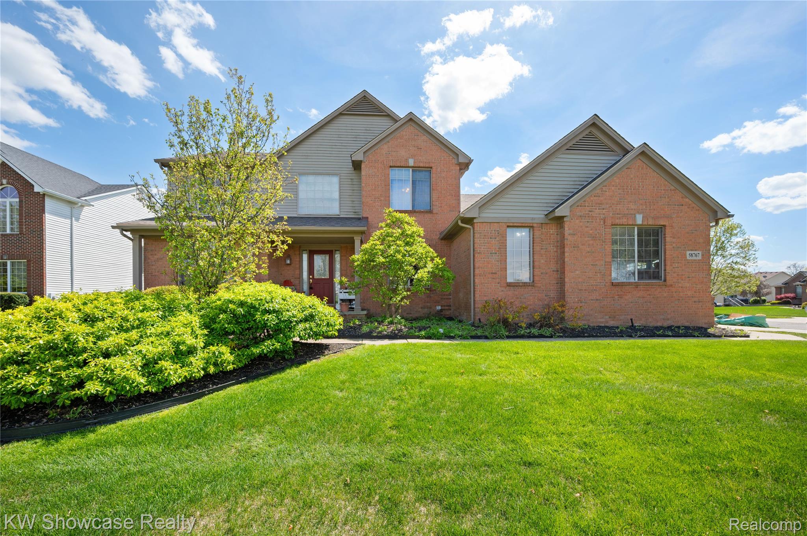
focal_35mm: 14
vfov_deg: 81.1
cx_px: 404
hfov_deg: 104.3
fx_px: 314
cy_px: 268
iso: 100
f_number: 11
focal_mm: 14
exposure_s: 1/80
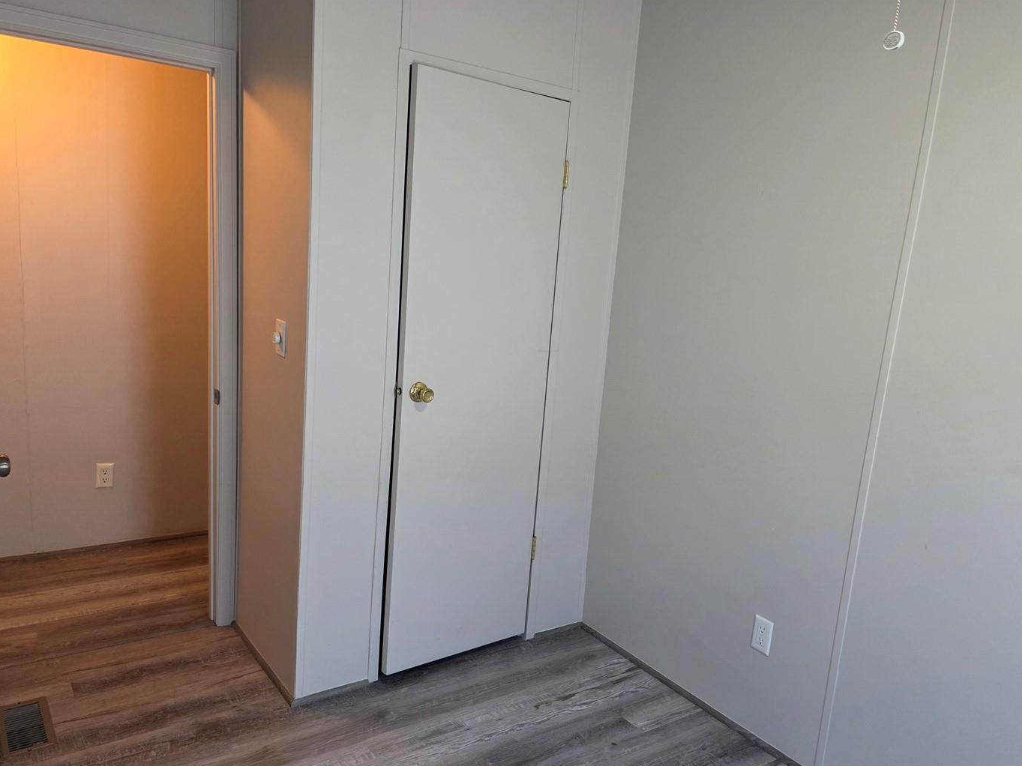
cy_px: 415
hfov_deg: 65.2
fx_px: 797
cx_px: 548
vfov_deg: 51.3
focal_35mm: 27
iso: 320
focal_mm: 6.3
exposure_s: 1/120
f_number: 1.7
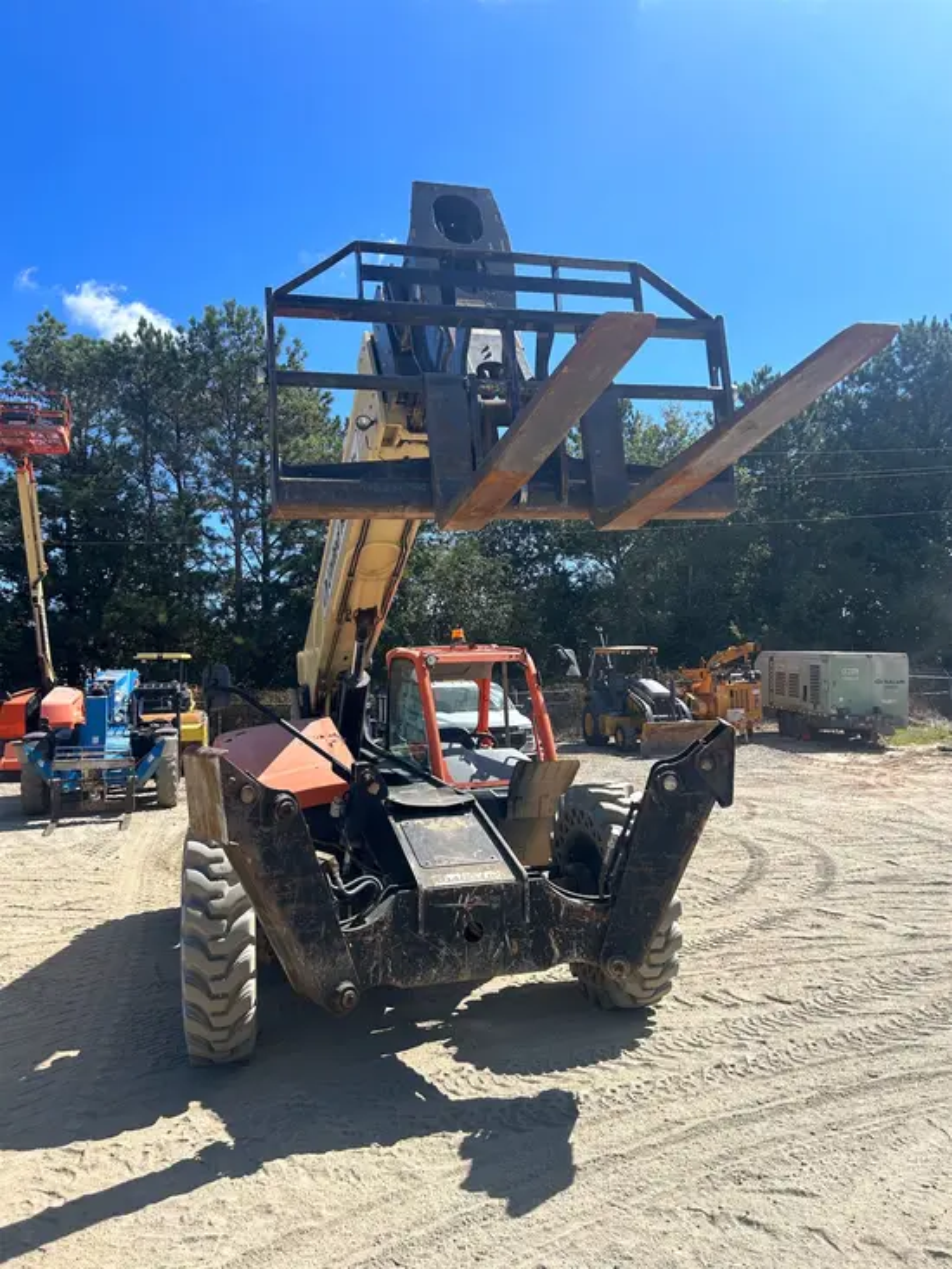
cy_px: 634
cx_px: 476
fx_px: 953
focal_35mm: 26
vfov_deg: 67.3
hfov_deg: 53.1
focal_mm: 5.7
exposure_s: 1/3165
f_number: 1.5
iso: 50
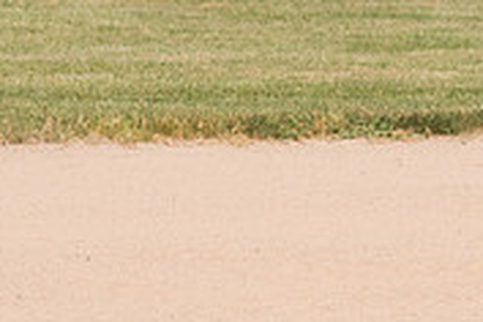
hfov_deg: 2.8
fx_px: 9901
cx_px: 641
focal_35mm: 738
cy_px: 90
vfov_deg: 1.9
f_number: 5.6
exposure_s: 1/1600
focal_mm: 150
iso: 250
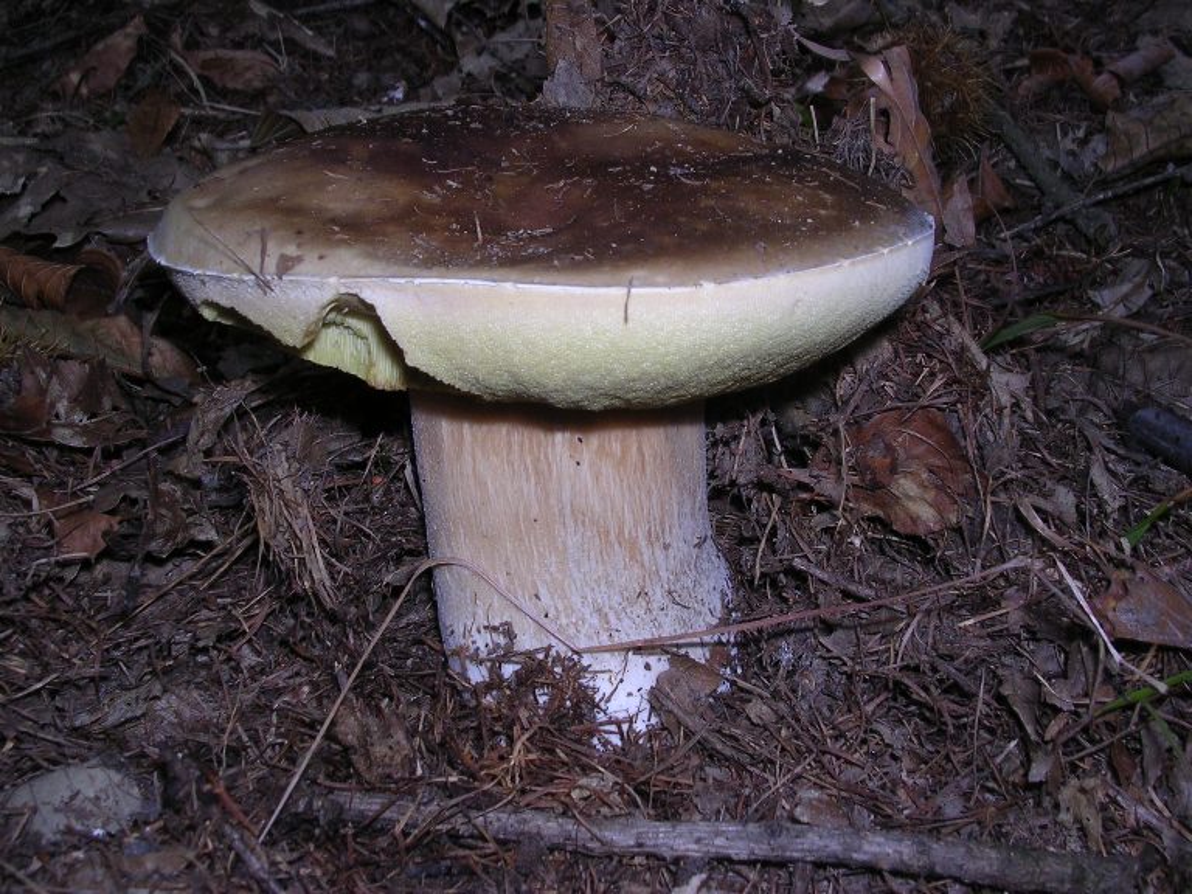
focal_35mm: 38
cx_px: 596
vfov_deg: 37.7
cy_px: 447
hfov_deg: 49.0
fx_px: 1309
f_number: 5.6
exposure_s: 1/60.1
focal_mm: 5.8
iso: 100
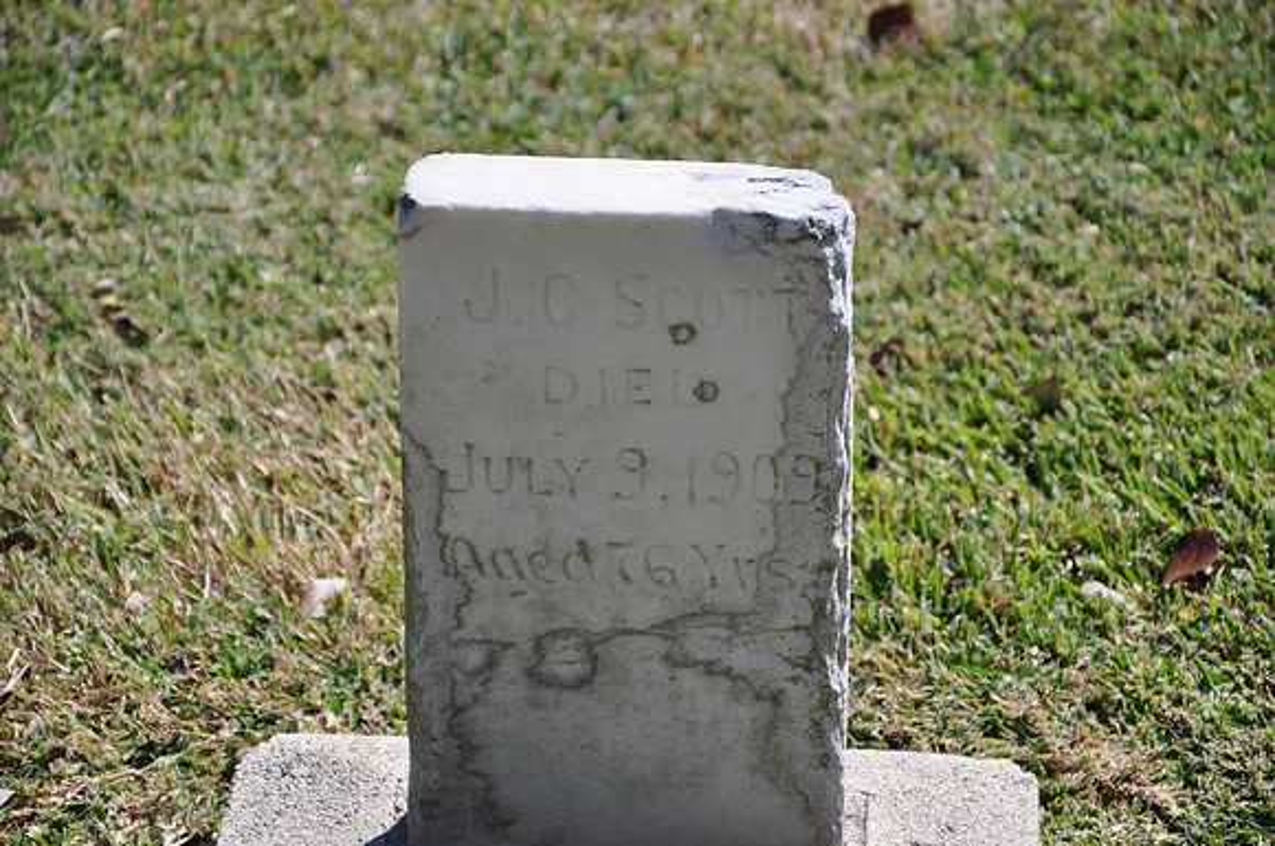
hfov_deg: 13.1
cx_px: 638
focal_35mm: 158
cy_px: 423
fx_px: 5570
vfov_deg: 8.7
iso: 200
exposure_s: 1/200
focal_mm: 105
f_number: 7.1
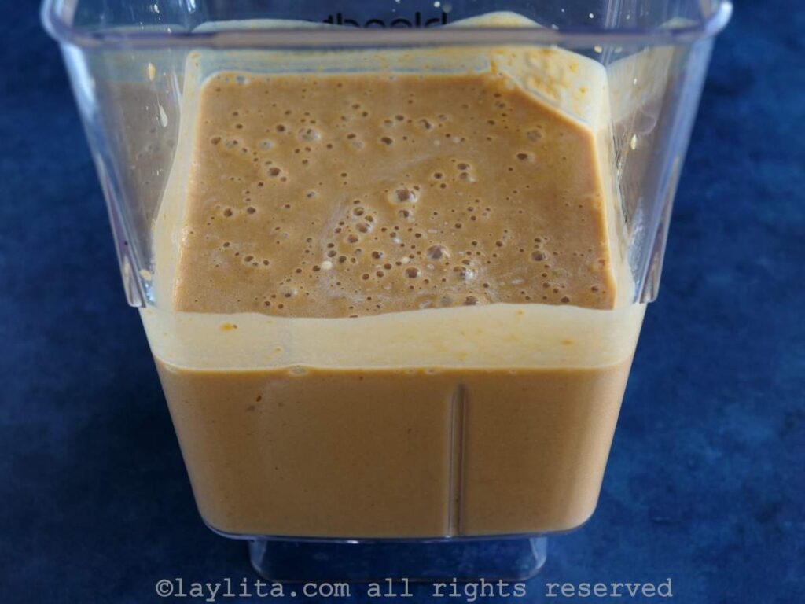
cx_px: 402
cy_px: 302
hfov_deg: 30.3
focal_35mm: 64
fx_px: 1488
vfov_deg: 22.9
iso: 640
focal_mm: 32
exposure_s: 1/80
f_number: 5
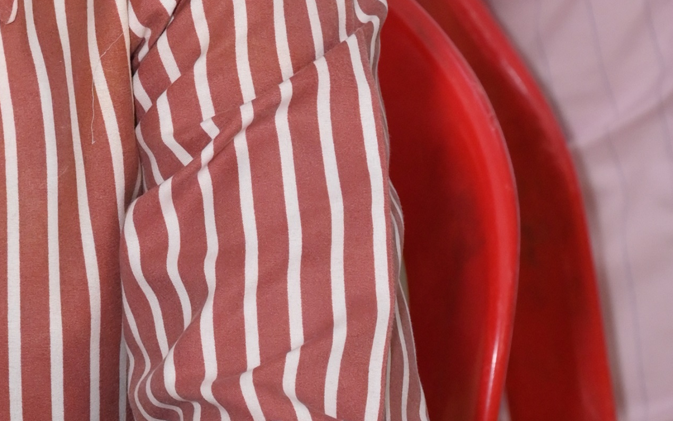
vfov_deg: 5.0
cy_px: -1
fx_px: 4806
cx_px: -282
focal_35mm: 262
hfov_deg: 7.9
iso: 800
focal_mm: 60
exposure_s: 1/160
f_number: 7.1
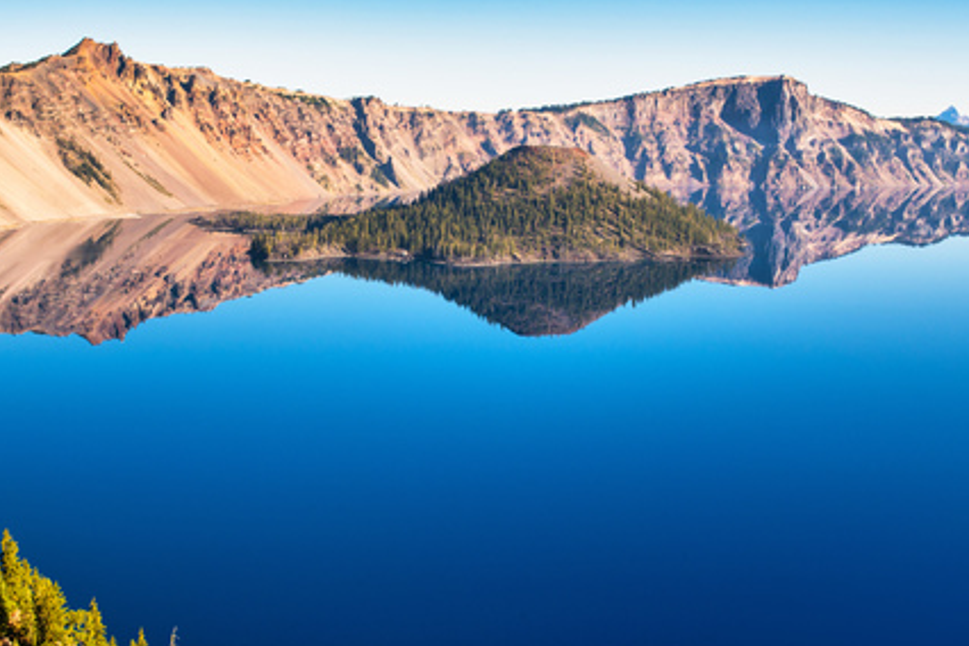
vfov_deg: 29.2
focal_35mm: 46
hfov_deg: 42.7
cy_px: 322
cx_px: 425
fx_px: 1238
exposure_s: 1/60
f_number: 14
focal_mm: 35
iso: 64
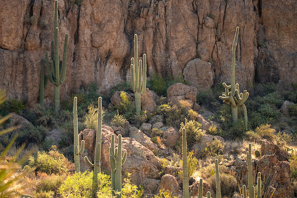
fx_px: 1383
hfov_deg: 12.3
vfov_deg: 8.2
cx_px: 131
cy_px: 111
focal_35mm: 168
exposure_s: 1/2000
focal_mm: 150
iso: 1600
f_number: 5
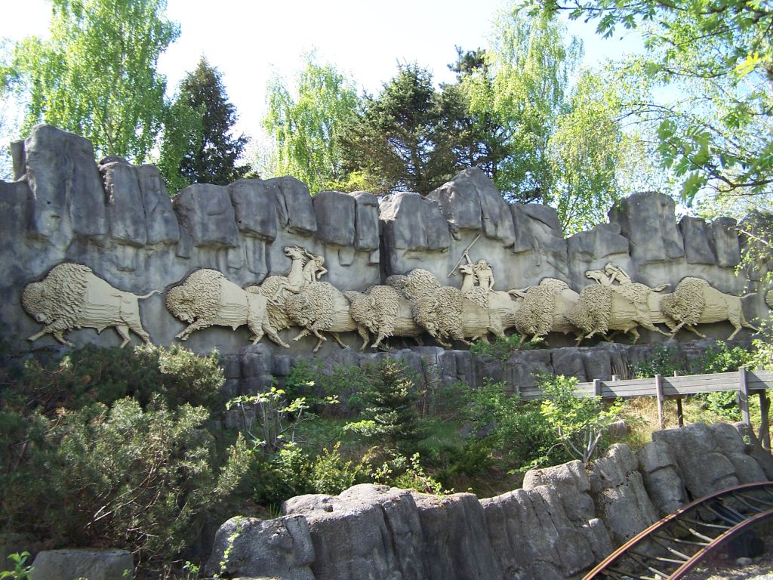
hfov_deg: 49.0
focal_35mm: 38
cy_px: 290
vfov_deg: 37.7
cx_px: 386
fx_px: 849
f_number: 2.8
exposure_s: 1/250
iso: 80
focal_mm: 6.3
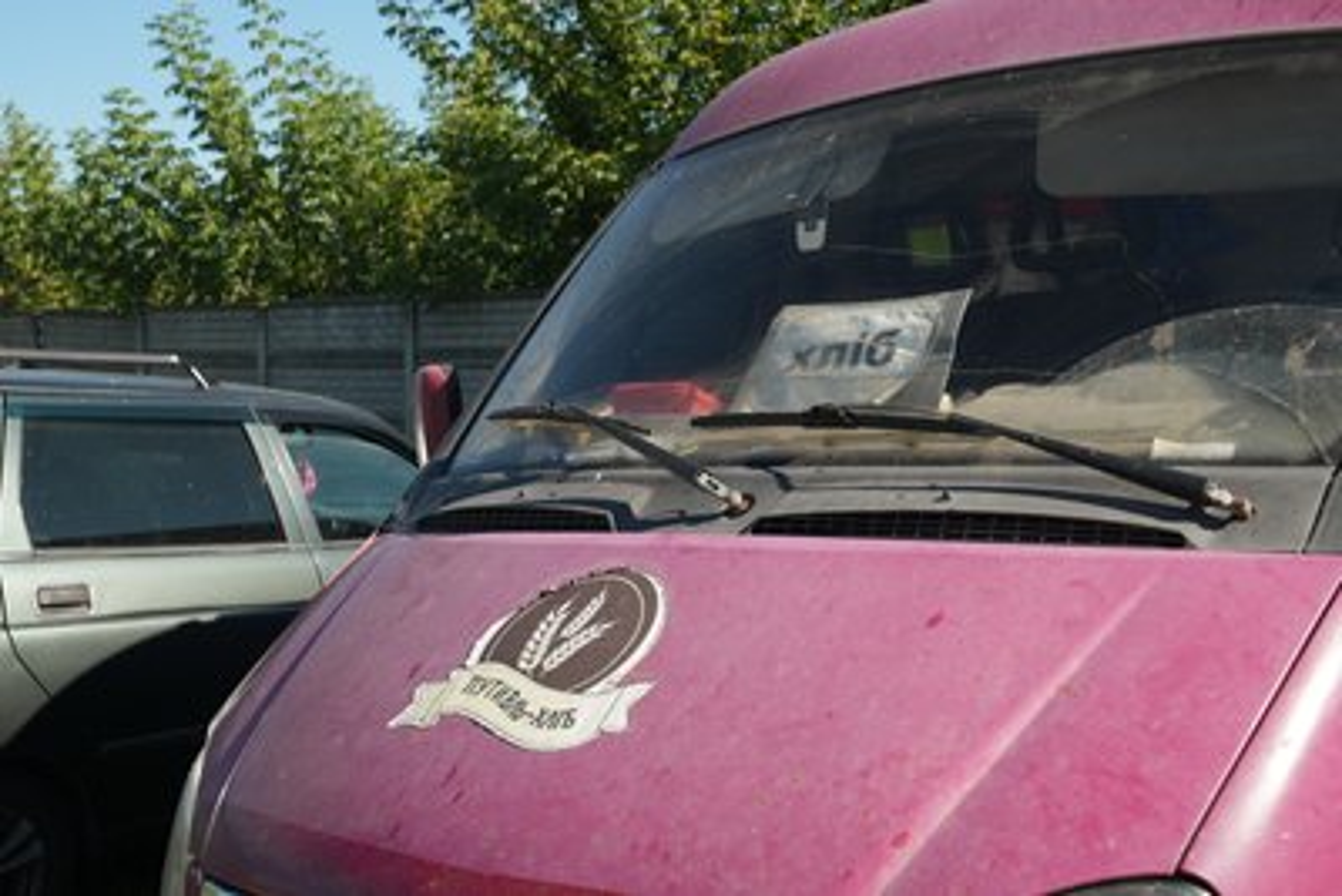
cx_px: 671
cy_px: 448
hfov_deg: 42.7
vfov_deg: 29.3
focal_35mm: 46
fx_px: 1715
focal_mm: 46
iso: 125
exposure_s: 1/60
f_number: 5.6
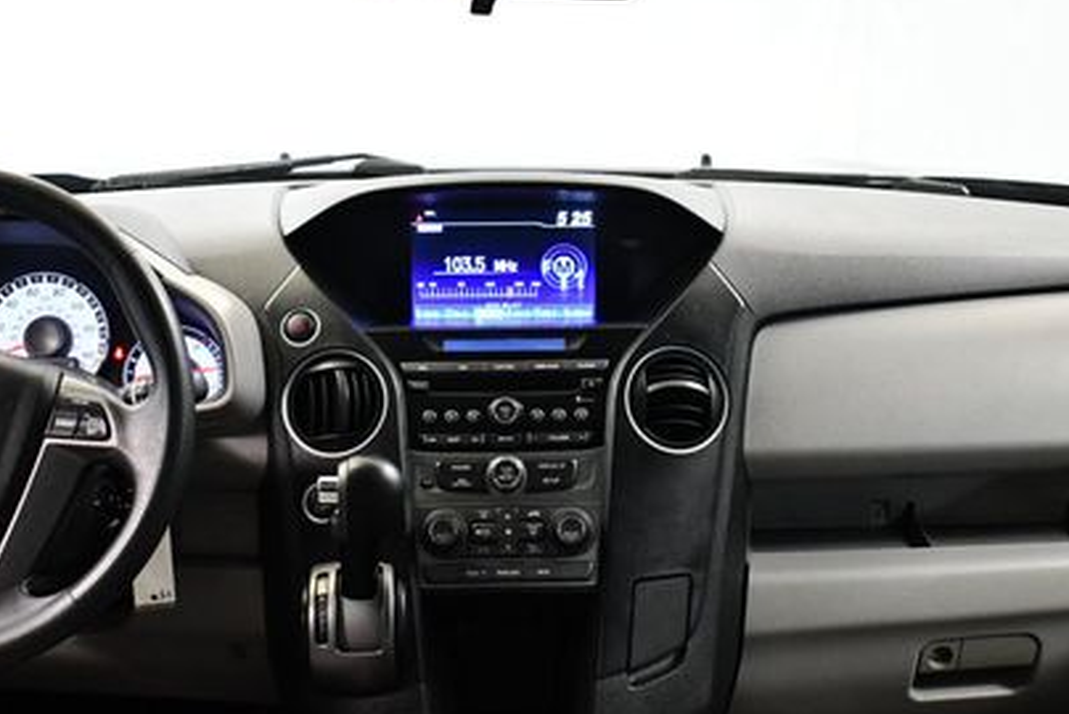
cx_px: 521
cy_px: 442
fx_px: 1694
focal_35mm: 57
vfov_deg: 23.8
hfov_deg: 35.0
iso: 3200
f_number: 3.5
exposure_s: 1/80
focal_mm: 18
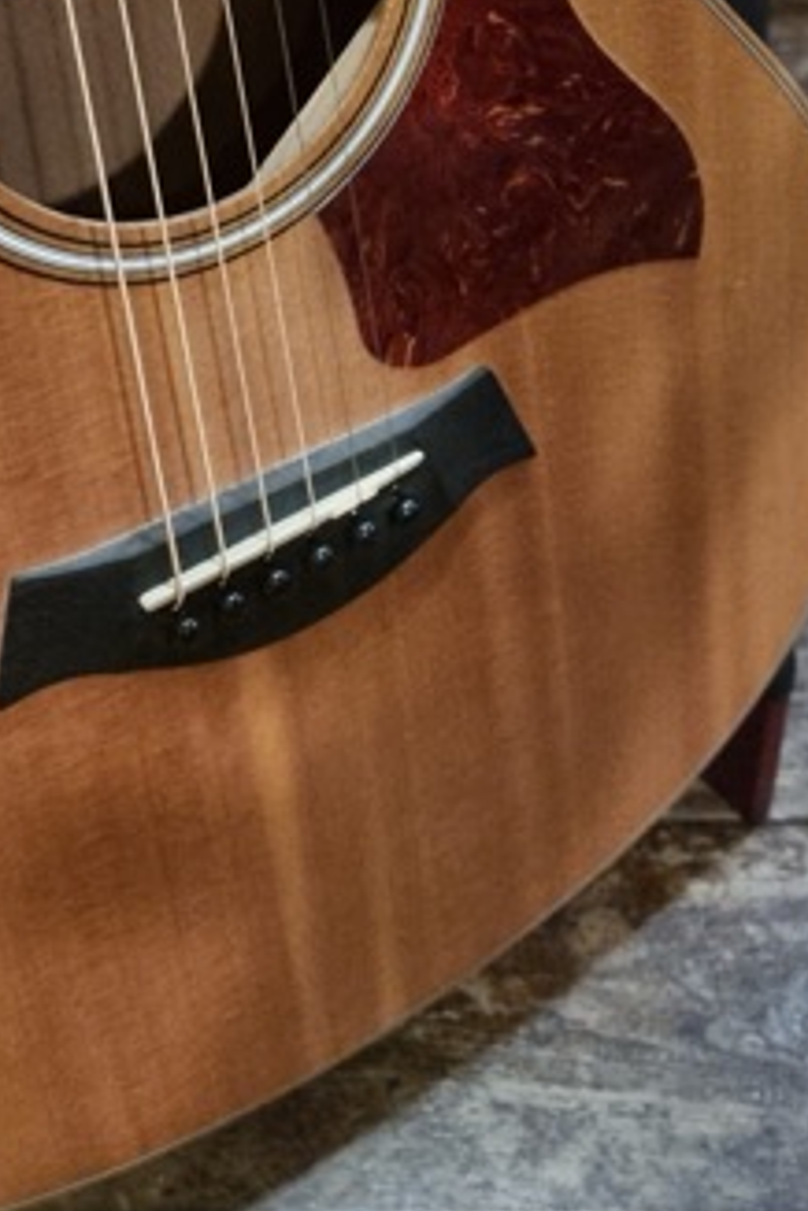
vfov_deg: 34.1
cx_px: 248
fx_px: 1852
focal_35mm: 55
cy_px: 96
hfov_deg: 24.5
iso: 1250
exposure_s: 1/25
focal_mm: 6.7
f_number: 1.8
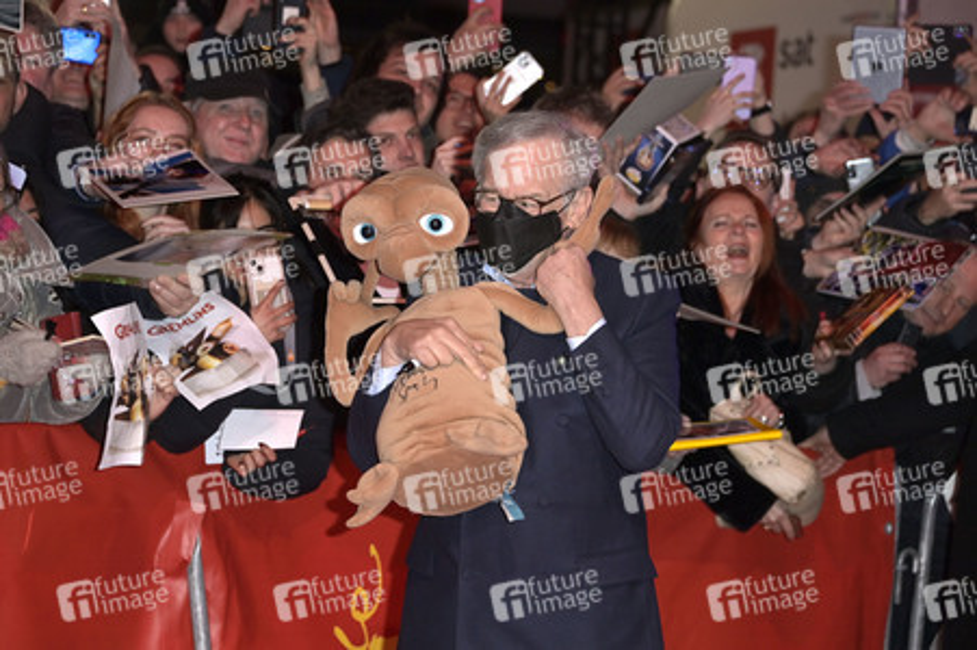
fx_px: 3308
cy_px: 325
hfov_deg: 16.8
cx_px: 488
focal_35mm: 122
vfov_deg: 11.2
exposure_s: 1/250
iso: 1000
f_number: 5.6
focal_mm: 122
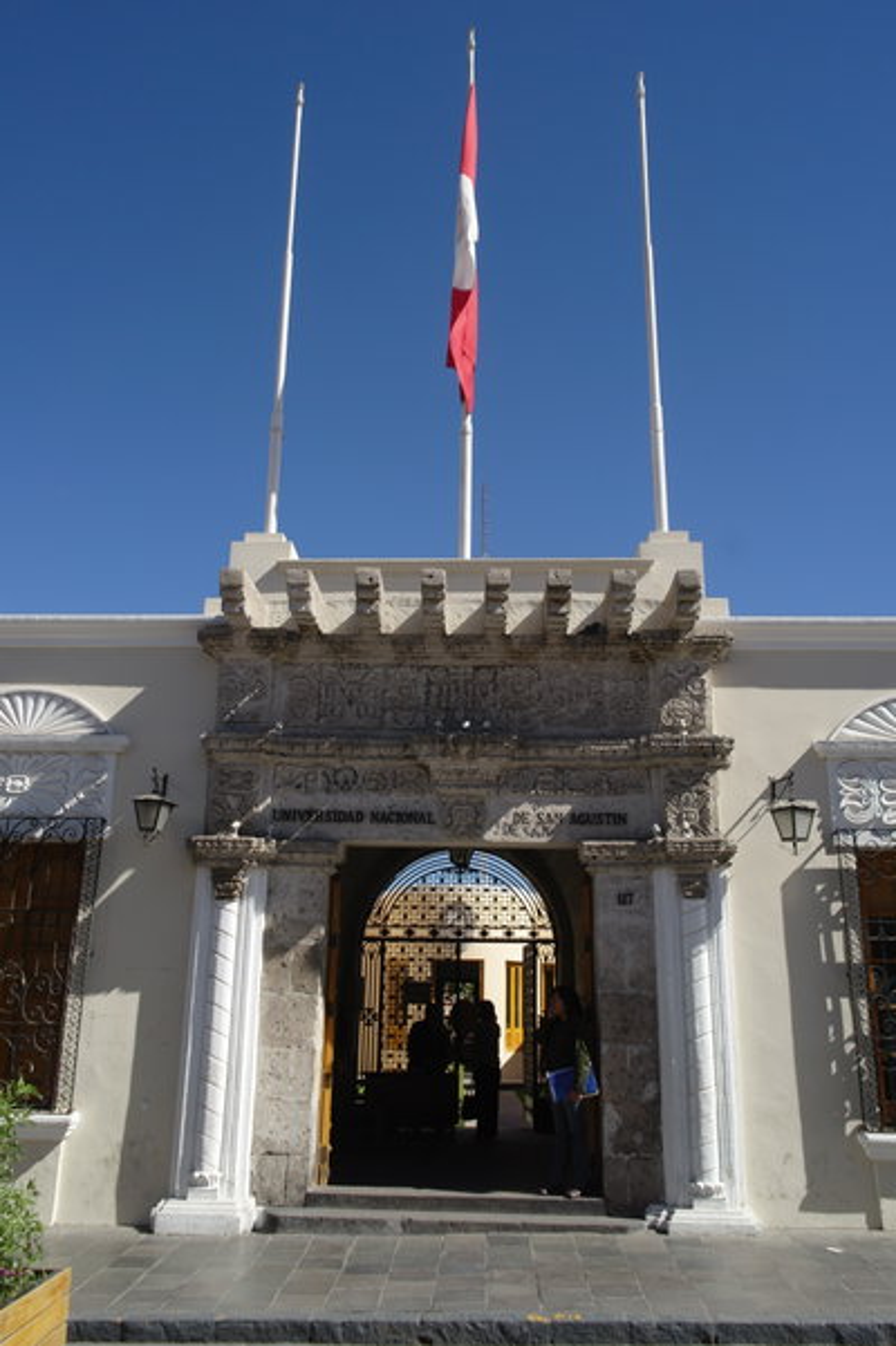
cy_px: 673
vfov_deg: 67.4
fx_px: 1009
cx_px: 448
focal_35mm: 27
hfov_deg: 47.9
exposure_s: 1/350
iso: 200
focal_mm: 18
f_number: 7.1
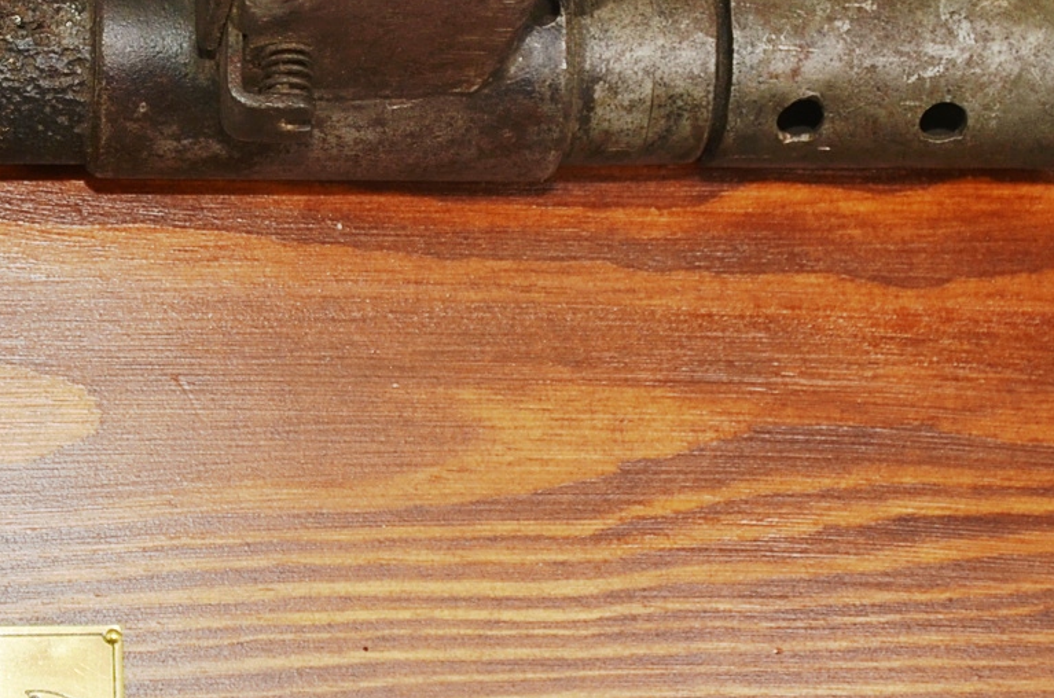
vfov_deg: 12.8
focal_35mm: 106
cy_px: 159
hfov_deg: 18.6
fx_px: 3097
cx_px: -77
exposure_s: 1/250
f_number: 4
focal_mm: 22
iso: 160
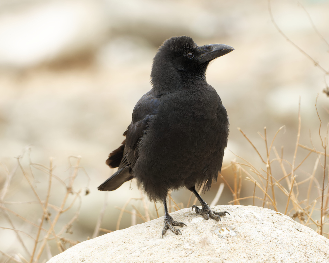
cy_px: 131
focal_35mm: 525
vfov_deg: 2.9
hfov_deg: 3.7
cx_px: 195
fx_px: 5112
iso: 1250
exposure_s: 1/250
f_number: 6.3
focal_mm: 310
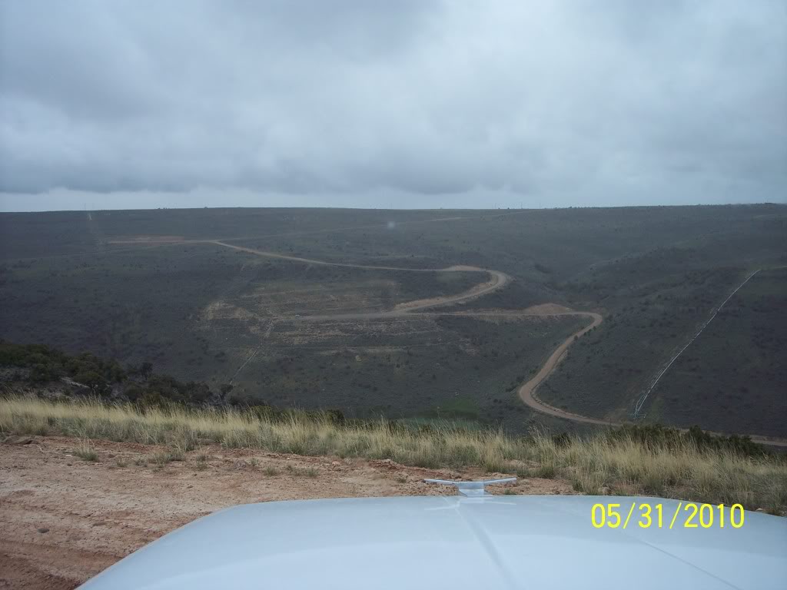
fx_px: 887
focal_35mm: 39
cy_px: 295
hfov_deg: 47.9
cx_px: 394
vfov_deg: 36.8
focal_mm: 8
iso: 100
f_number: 4
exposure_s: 1/750
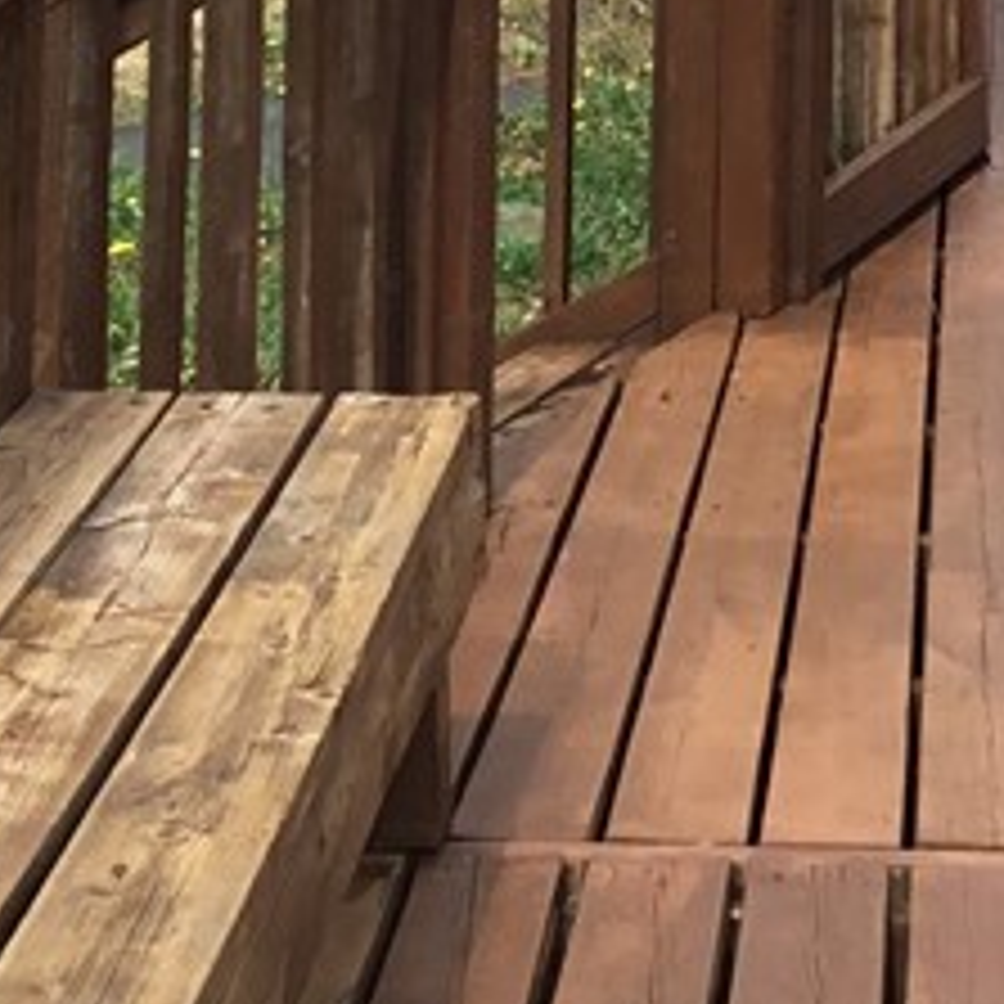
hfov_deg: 13.6
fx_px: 4135
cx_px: 1013
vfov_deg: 13.4
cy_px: -261
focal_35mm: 126
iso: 25
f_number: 2.4
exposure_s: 1/1164
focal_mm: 3.3
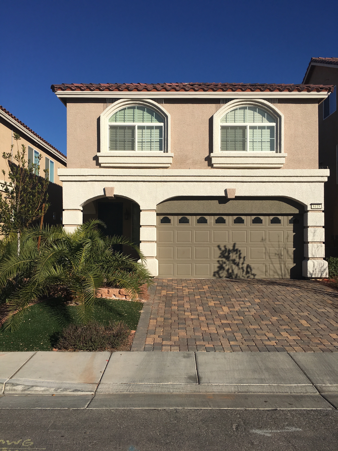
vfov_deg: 61.7
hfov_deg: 48.2
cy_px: 226
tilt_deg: +0.8
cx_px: 169
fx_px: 378
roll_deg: +1.8
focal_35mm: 29
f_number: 2.2
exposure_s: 1/3497
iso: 25
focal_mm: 4.15
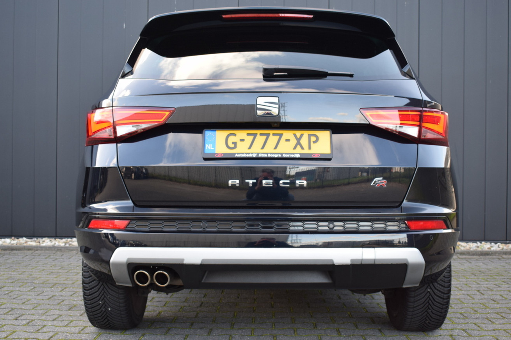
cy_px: 172
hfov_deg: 42.3
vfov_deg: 28.9
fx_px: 660
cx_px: 263
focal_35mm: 47
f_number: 5.6
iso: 400
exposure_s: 1/125
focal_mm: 29
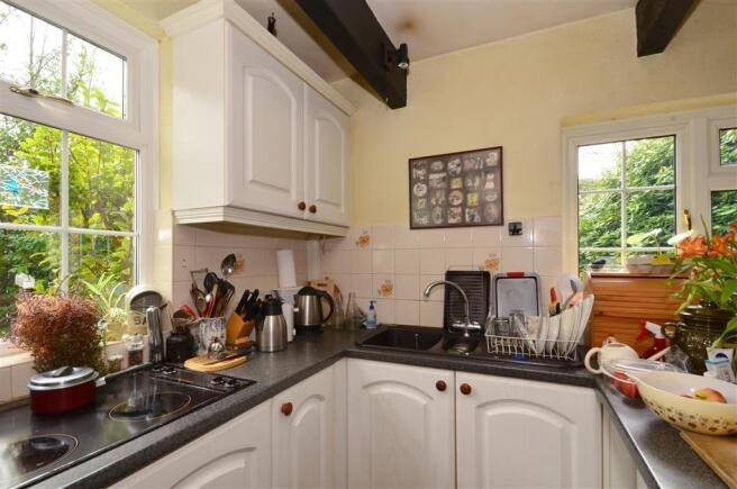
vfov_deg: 77.1
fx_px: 307
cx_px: 368
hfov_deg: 100.5
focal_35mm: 15
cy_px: 244
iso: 640
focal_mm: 10
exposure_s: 1/15
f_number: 11
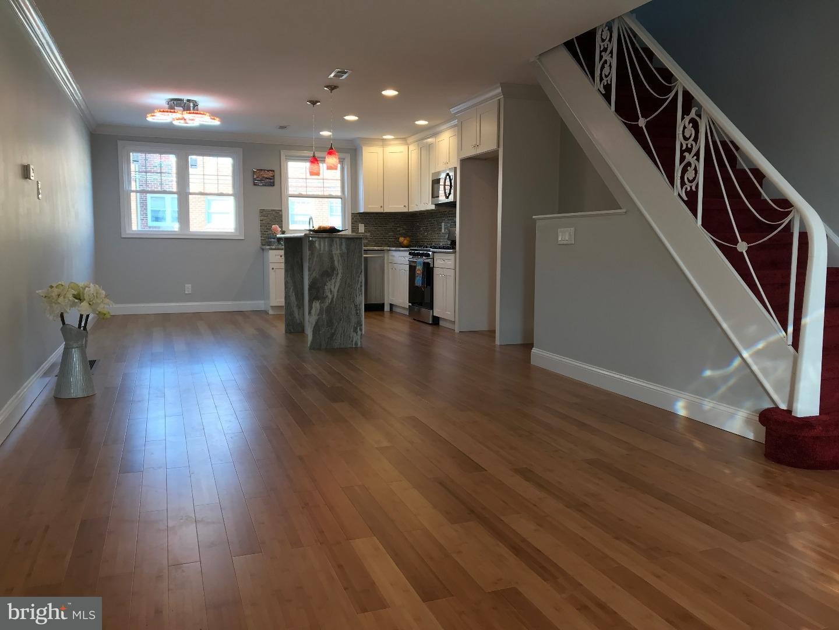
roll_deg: -0.4
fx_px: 679
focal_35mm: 28
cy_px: 315
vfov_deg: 49.7
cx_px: 420
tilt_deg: -6.3
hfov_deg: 63.4
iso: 20
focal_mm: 3.99
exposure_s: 1/40
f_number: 1.8
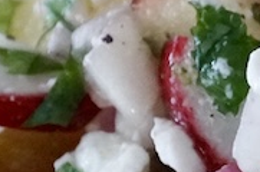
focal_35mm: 989
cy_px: 194
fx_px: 7127
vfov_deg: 1.4
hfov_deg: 2.1
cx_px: 514
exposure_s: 1/80
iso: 6400
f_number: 5.6
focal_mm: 93
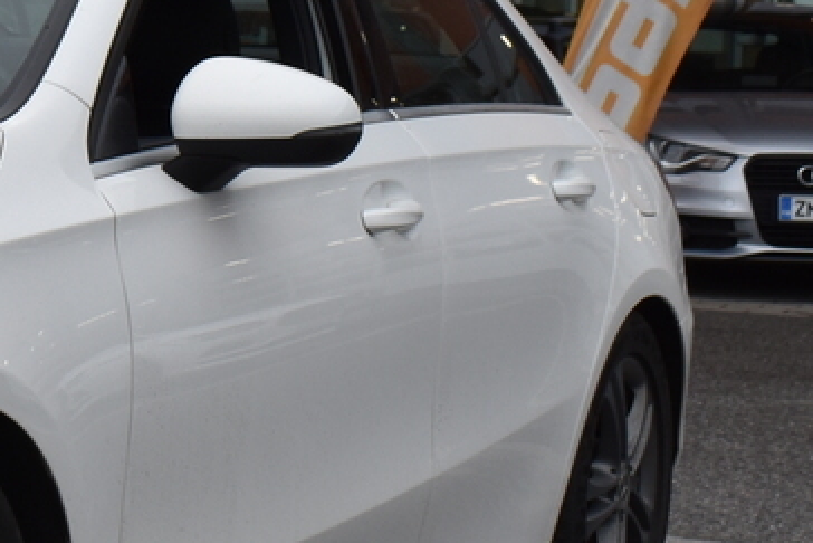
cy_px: 159
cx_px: -406
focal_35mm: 140
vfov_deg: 9.8
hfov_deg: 13.7
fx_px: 3168
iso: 200
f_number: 6.7
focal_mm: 21
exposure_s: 1/180
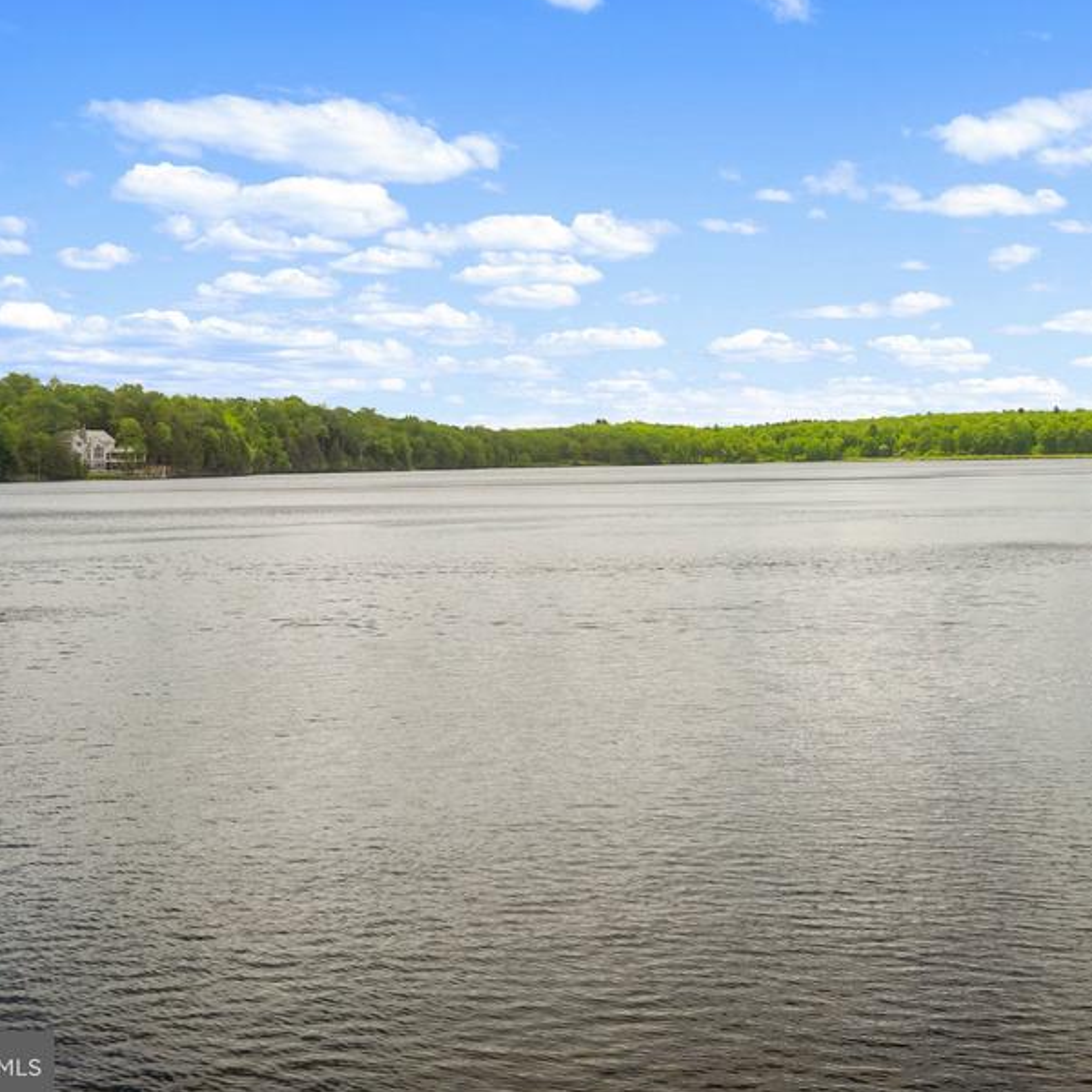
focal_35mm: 45
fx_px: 1606
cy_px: 476
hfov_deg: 36.9
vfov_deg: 37.5
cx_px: 784
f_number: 7.1
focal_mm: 31
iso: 100
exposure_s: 1/160
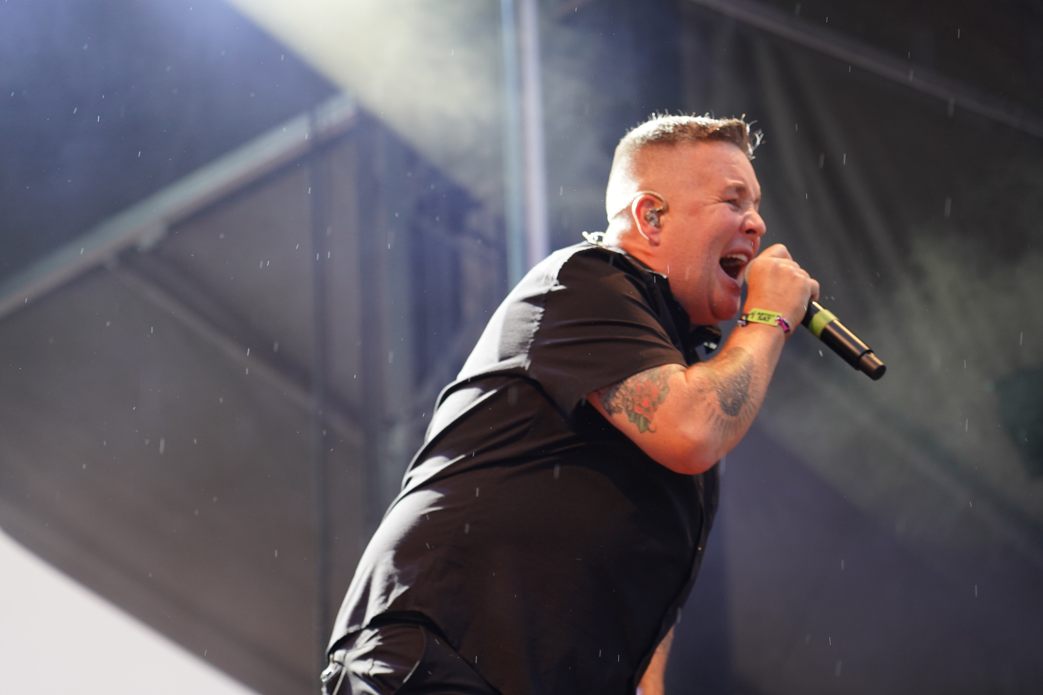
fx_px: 3042
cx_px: 522
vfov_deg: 13.0
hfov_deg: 19.5
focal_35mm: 105
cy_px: 348
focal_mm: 105
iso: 1600
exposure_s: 1/160
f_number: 4
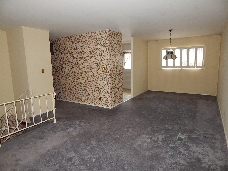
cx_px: 114
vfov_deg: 61.1
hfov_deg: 76.4
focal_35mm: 22
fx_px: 145
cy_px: 86
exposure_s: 1/30
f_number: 3
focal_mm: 4
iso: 220
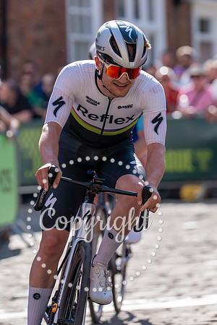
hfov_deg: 4.2
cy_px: 126
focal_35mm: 327
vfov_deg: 6.3
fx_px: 2957
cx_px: 141
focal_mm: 178
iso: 160
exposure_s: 1/1000
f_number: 3.5
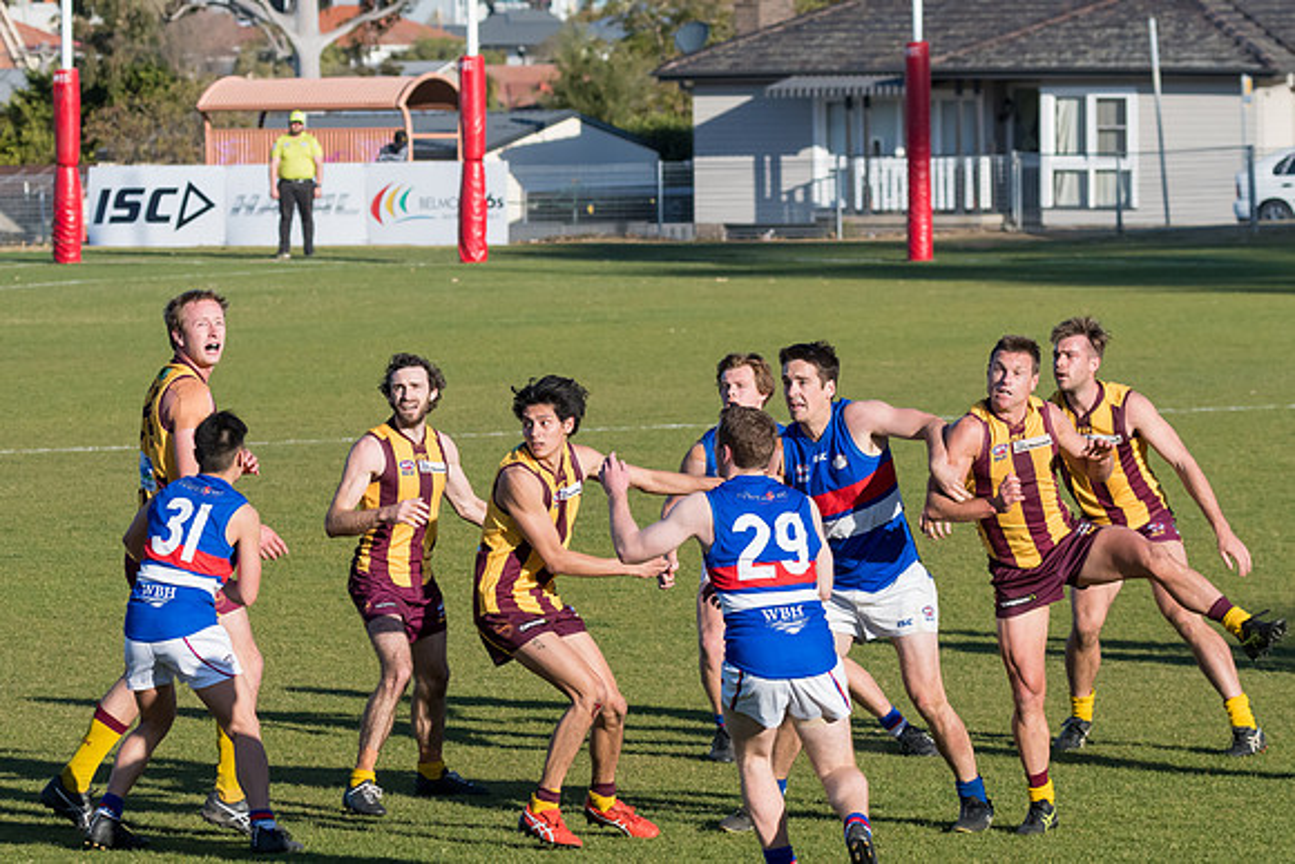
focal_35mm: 269
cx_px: 614
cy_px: 401
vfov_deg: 5.1
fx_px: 9668
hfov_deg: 7.7
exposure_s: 1/2500
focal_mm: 150
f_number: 8
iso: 800
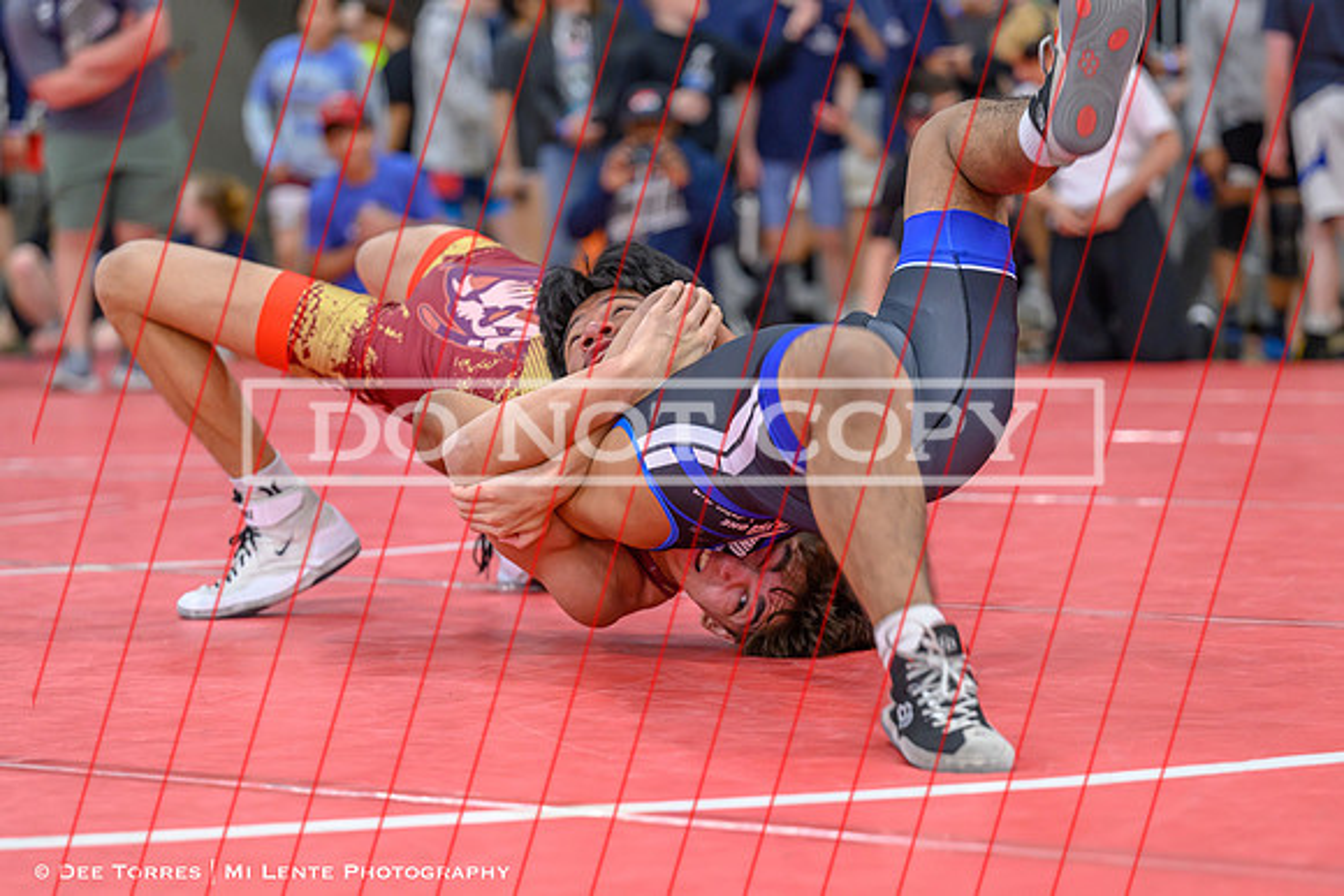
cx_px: 643
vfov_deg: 12.5
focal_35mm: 110
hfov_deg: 18.6
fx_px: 4097
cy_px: 522
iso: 2200
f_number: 2.8
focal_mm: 92
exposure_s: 1/640
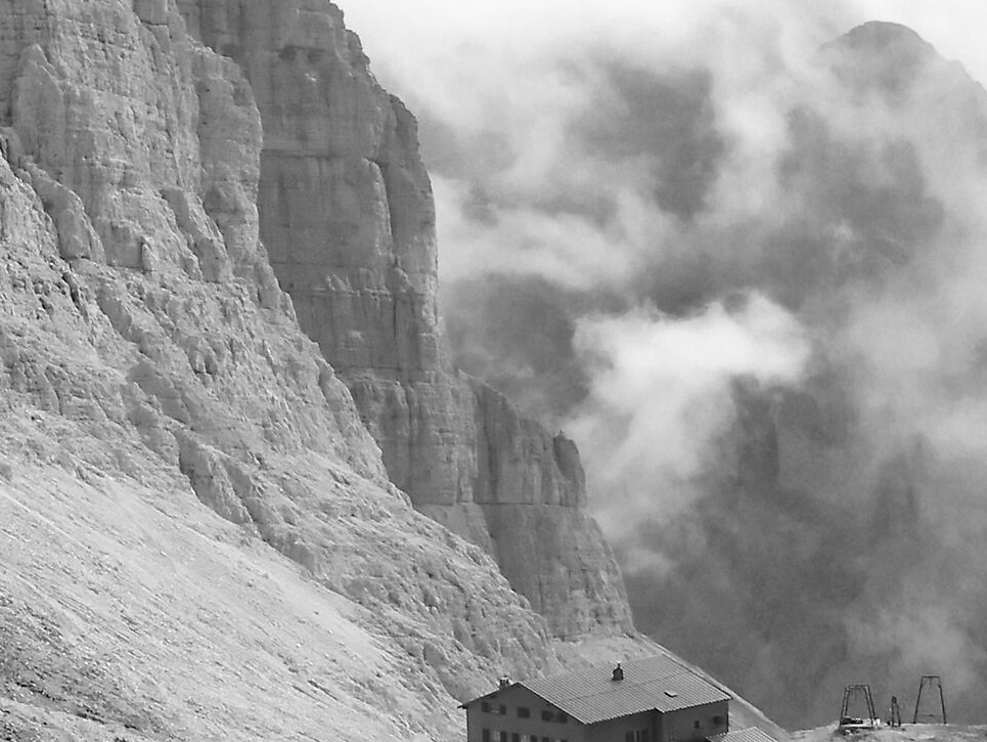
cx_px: 148
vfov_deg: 16.1
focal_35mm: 92
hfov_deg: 21.0
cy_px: 264
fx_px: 2625
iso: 80
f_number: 7.8
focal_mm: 7.8
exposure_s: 1/320
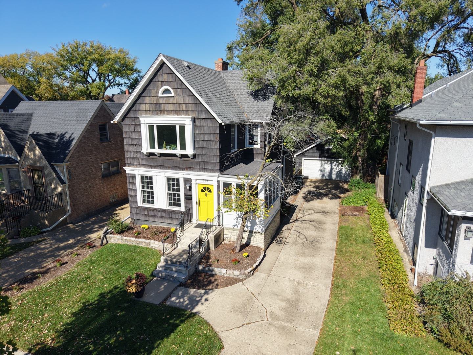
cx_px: 236
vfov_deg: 56.8
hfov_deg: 71.6
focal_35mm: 24
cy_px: 178
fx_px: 328
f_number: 1.8
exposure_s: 1/5000
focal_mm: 8.67
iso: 270
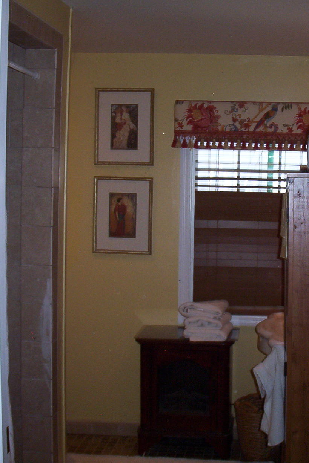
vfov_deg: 36.9
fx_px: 695
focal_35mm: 54
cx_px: 265
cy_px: 232
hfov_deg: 24.5
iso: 140
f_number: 4.5
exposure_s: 1/30
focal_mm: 6
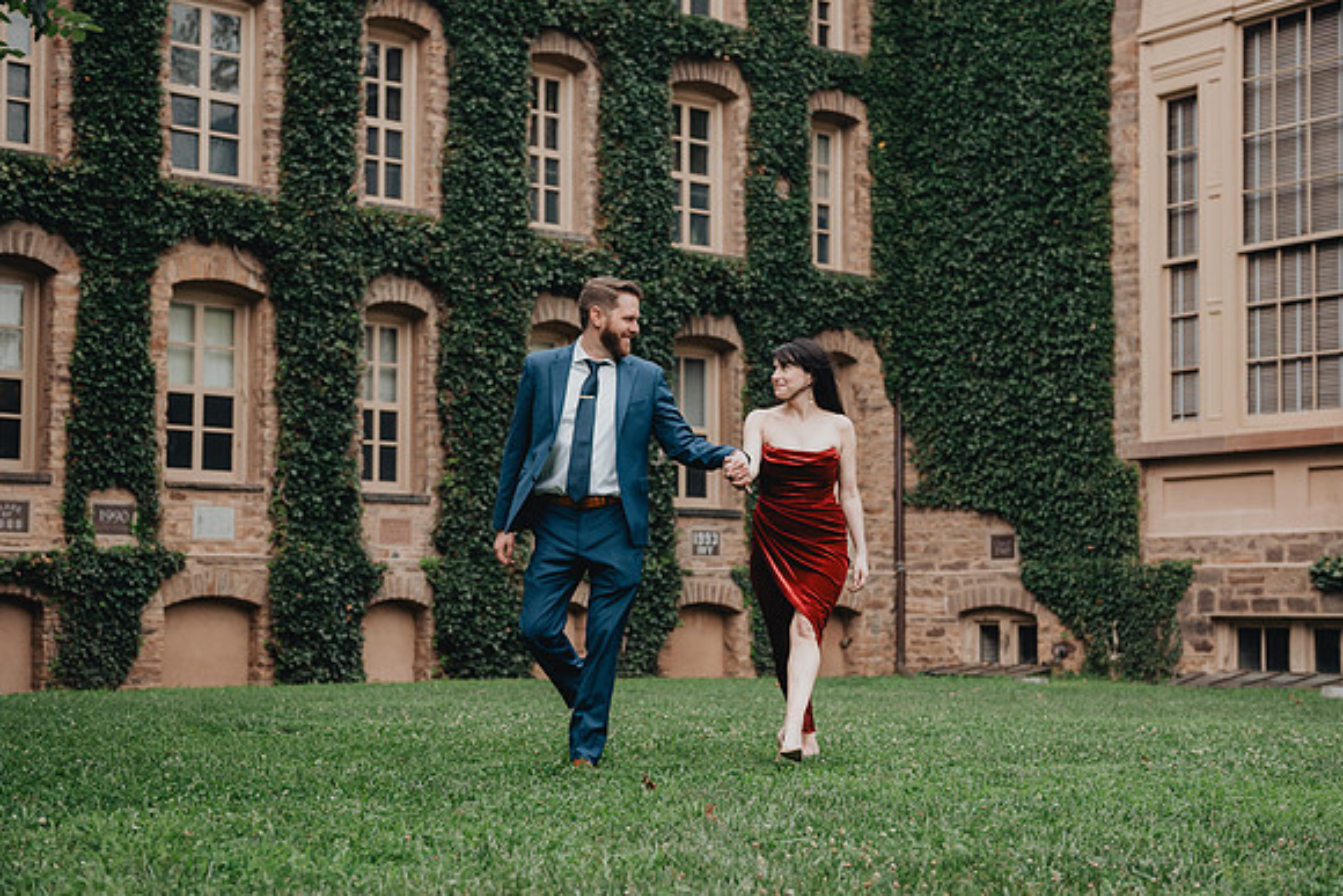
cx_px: 671
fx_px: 2084
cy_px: 482
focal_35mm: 56
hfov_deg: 35.7
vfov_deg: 24.3
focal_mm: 50
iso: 400
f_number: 3.2
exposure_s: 1/400
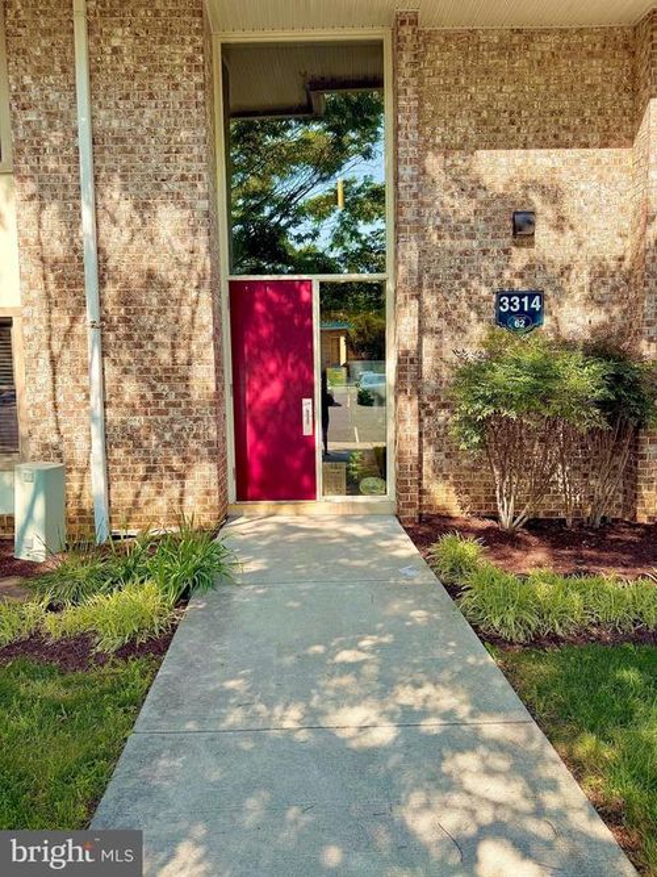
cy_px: 438
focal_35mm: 24
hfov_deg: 56.8
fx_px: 608
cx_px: 328
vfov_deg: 71.6
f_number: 1.78
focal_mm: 6.76
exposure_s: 1/1075
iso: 80
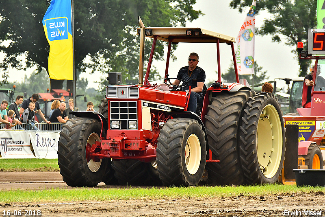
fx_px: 3249
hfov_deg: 5.7
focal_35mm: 360
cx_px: 162
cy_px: 108
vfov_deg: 3.8
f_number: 9
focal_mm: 240
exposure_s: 1/800
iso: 500
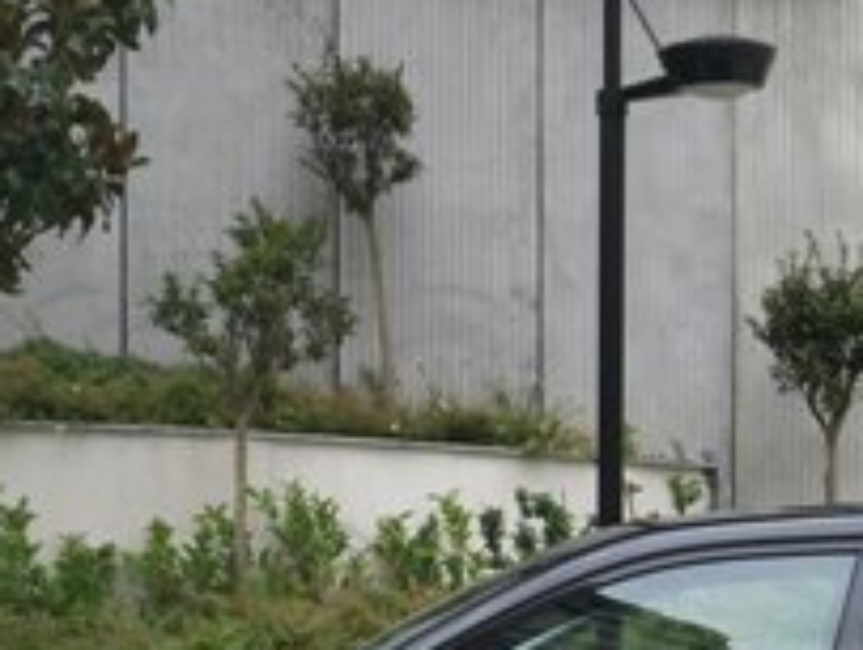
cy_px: 697
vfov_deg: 13.6
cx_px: 833
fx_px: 2672
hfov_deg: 18.0
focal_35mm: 107
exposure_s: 1/160
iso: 80
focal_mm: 6.1
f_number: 3.8
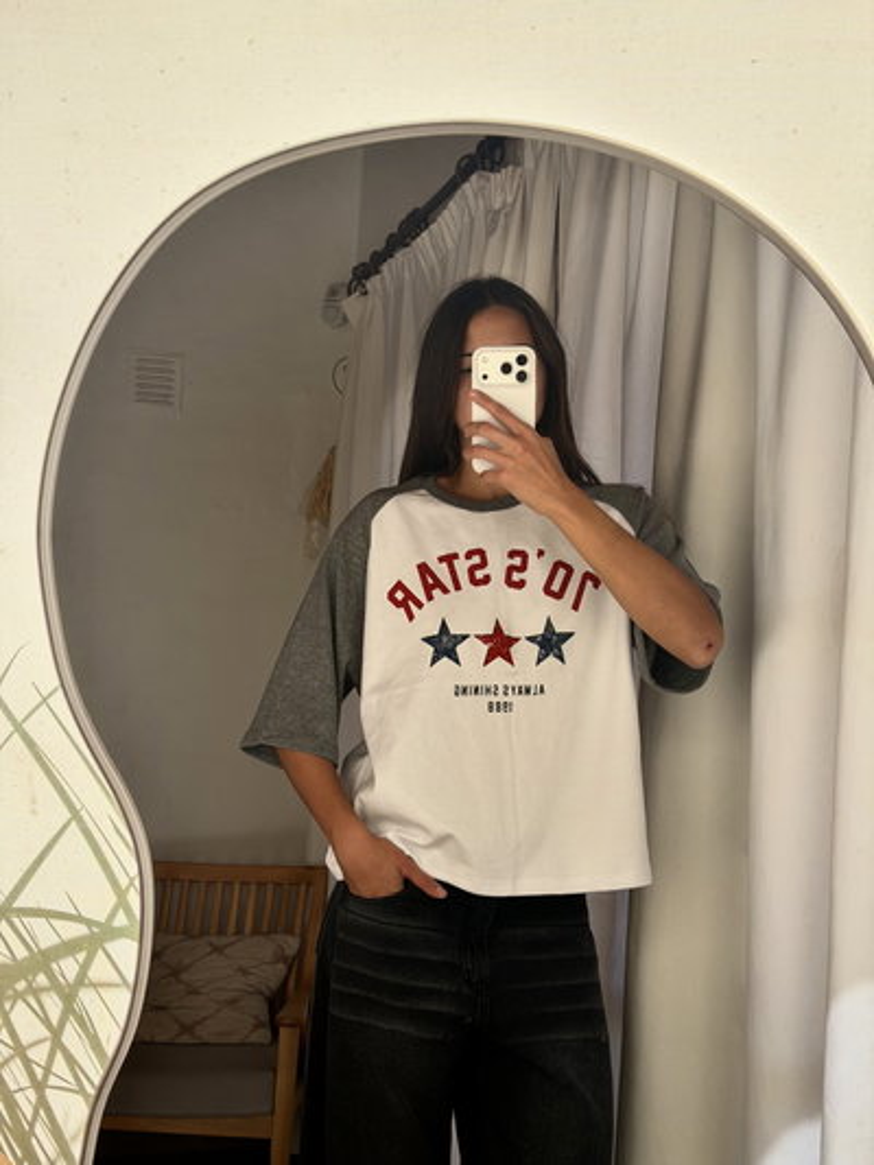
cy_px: 582
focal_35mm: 48
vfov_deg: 39.6
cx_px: 437
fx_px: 1615
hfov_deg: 30.3
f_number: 1.78
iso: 80
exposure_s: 1/636
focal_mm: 6.76
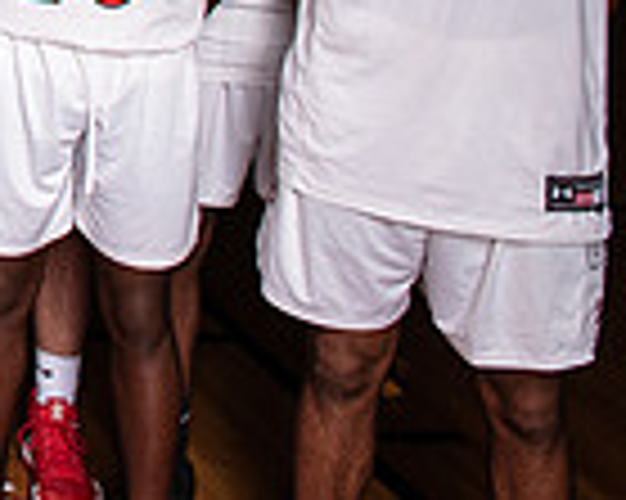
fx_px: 1740
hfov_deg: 15.9
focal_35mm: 94
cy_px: -367
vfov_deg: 14.6
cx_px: -626
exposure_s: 1/200
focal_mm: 24
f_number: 14
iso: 320
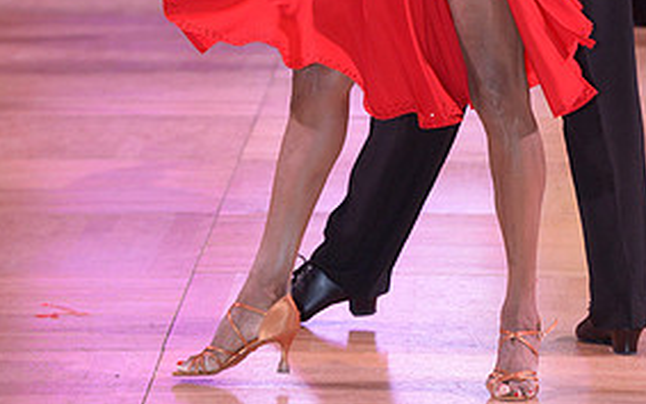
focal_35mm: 375
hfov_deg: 5.6
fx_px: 6603
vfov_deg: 3.5
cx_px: 414
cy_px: -173
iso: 3200
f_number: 5.6
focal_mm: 180
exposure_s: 1/250
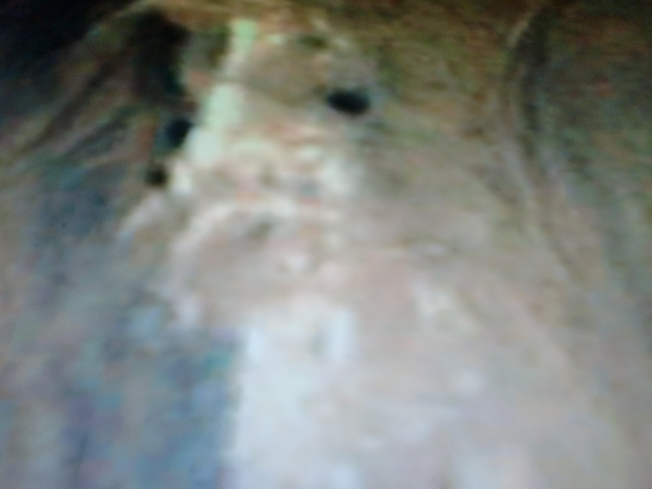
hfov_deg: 52.6
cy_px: 244
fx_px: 659
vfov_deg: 40.7
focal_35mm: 35
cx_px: 326
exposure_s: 1/60
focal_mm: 6.3
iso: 200
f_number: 3.1
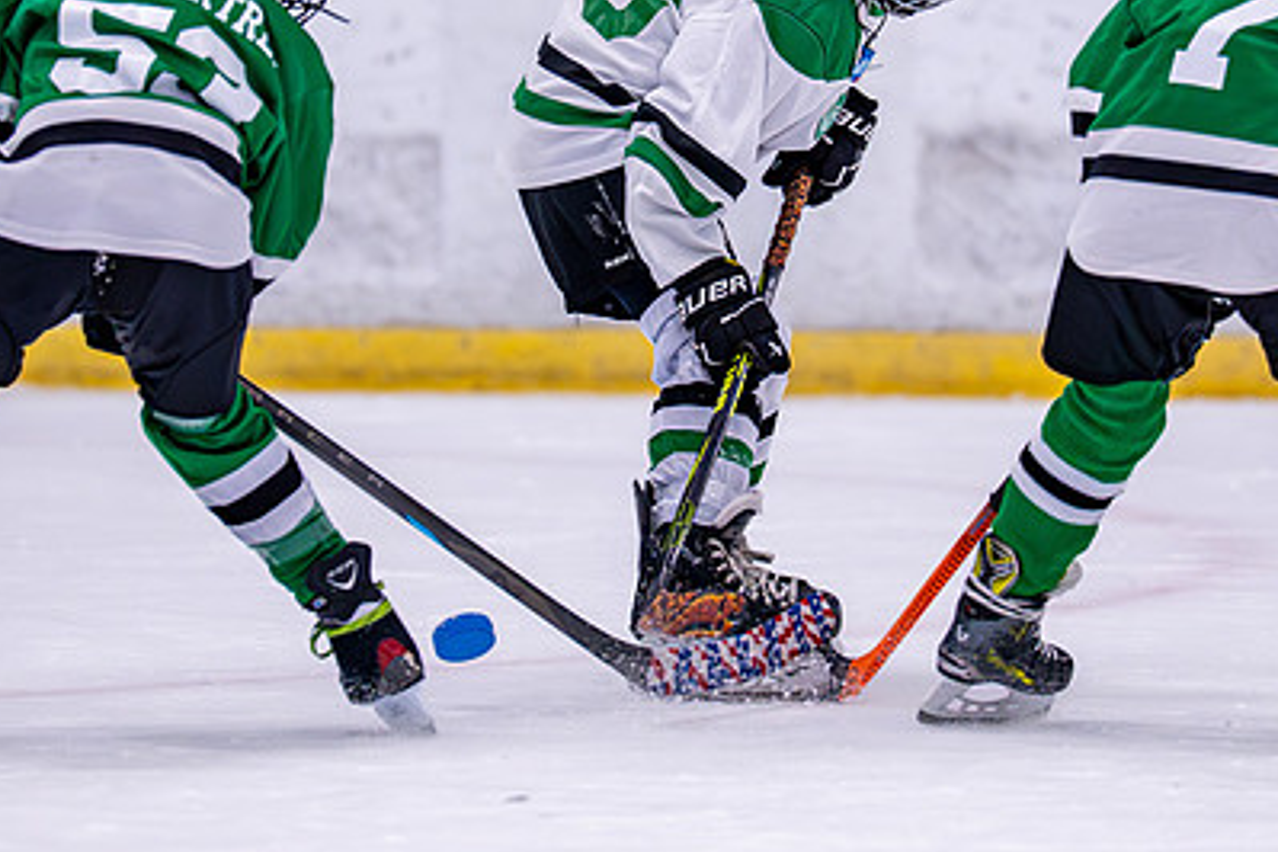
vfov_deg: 3.0
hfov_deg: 4.5
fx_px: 16222
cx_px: 664
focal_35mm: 457
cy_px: 169
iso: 2500
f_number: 2.8
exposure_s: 1/1250
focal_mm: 200
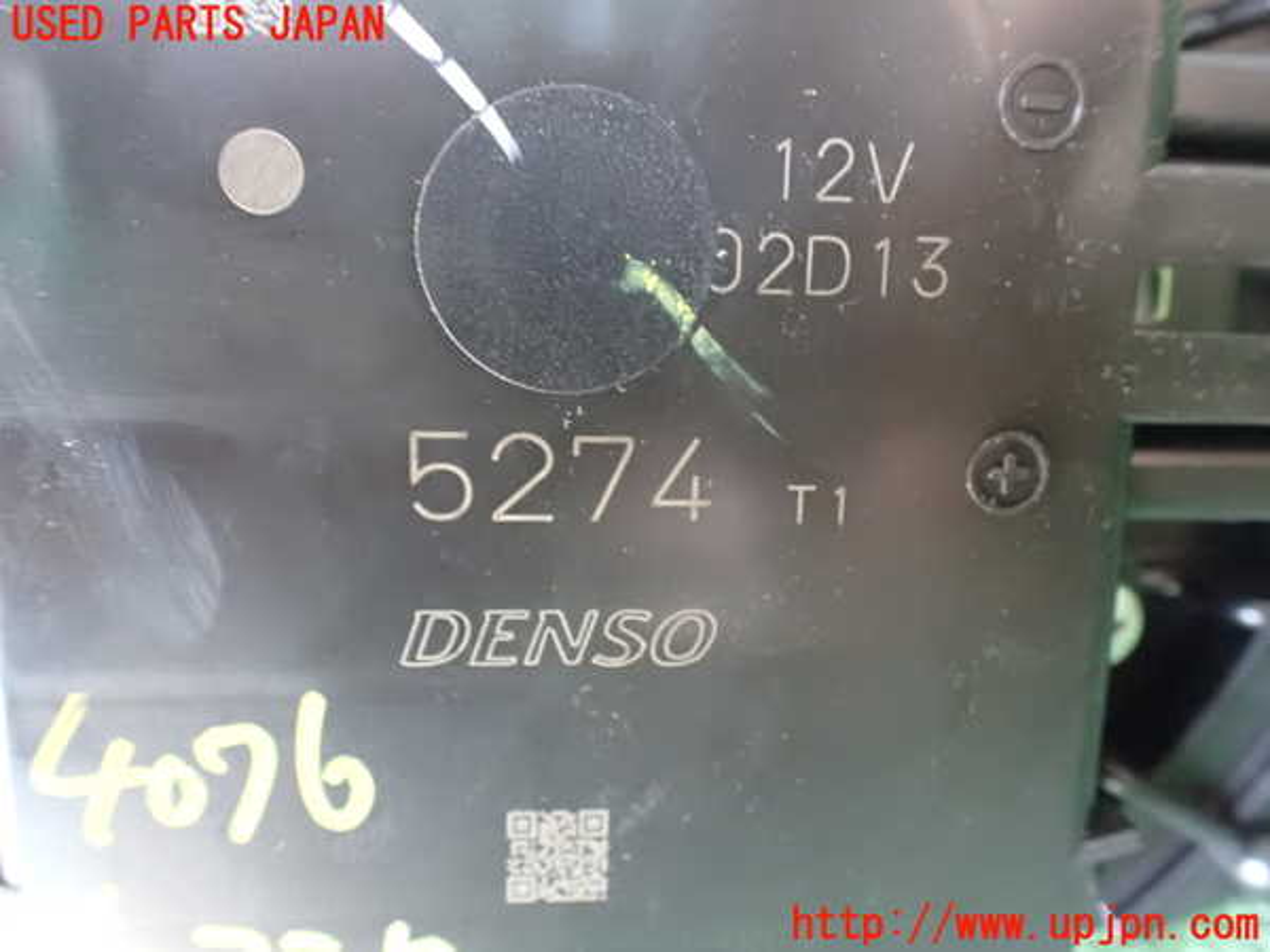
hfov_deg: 60.0
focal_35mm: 30
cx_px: 635
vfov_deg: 46.8
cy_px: 476
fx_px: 1101
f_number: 2.3
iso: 1600
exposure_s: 1/30
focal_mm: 5.4
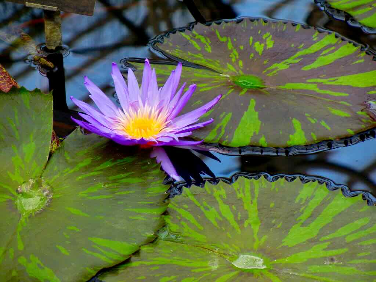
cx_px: 188
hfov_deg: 7.6
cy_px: 141
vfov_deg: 5.7
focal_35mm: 262
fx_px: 2846
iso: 160
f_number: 5.1
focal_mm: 47.2
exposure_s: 1/35.6
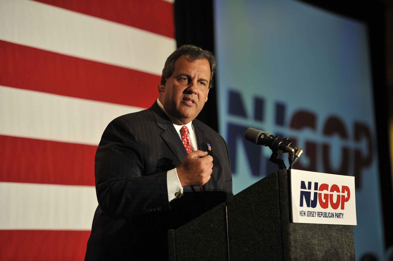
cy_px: 130
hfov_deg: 14.7
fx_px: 1527
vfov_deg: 9.8
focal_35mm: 140
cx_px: 196
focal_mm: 140
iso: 1600
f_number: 3.3
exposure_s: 1/250
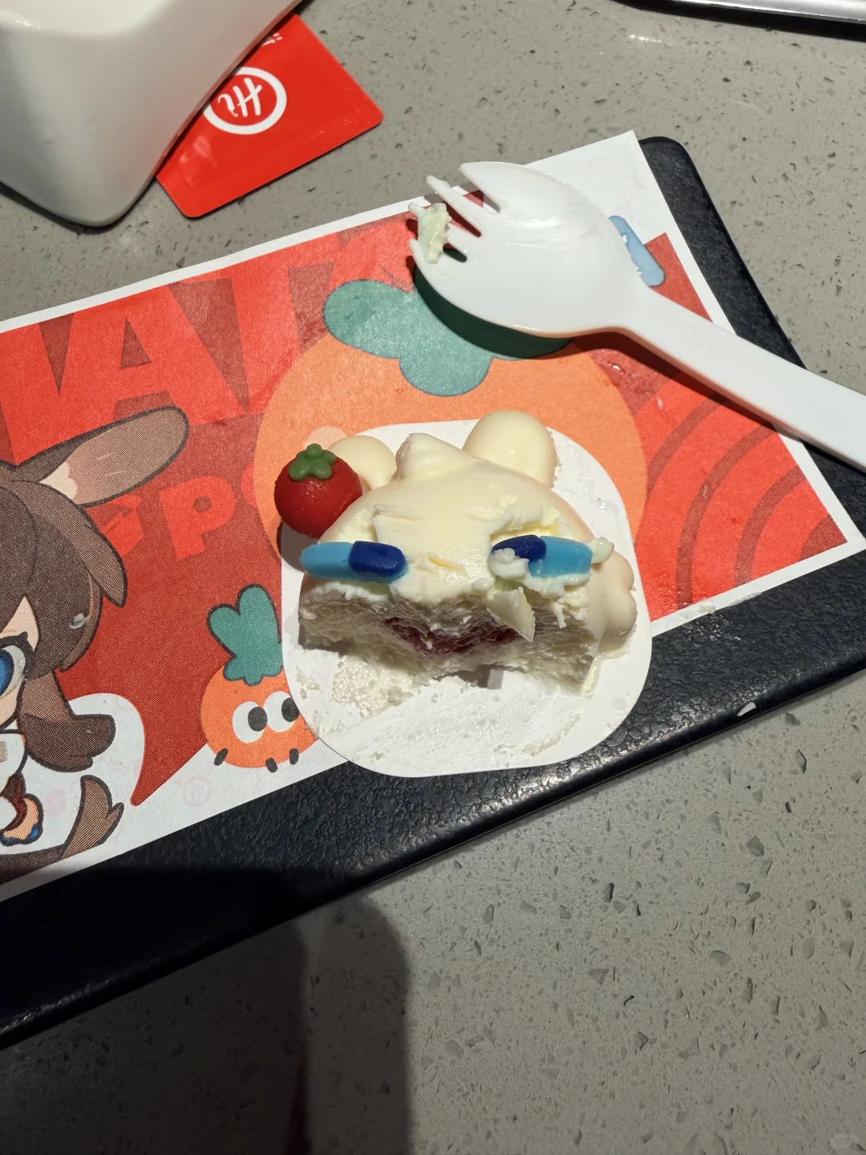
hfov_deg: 56.8
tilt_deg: -66.8
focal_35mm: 24
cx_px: 433
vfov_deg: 71.6
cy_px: 578
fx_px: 801
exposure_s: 1/121
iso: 80
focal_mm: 2.22
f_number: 2.2
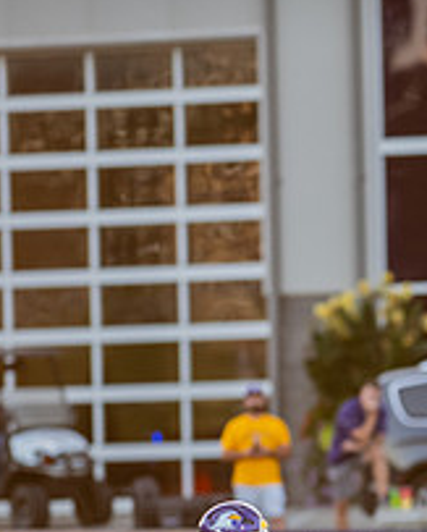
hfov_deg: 1.9
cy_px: 491
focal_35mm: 804
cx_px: 516
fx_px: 12672
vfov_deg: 2.4
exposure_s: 1/1000
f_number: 3.2
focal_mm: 300
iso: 1000
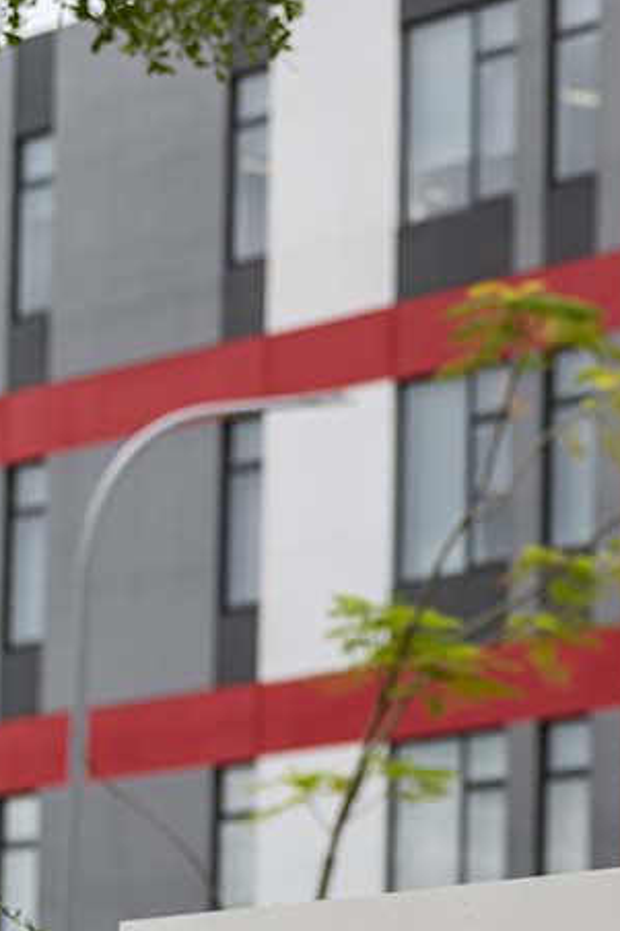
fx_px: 5765
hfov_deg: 6.1
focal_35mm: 223
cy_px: 606
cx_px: 974
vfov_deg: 9.2
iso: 140
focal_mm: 70
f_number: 2.8
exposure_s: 1/2000
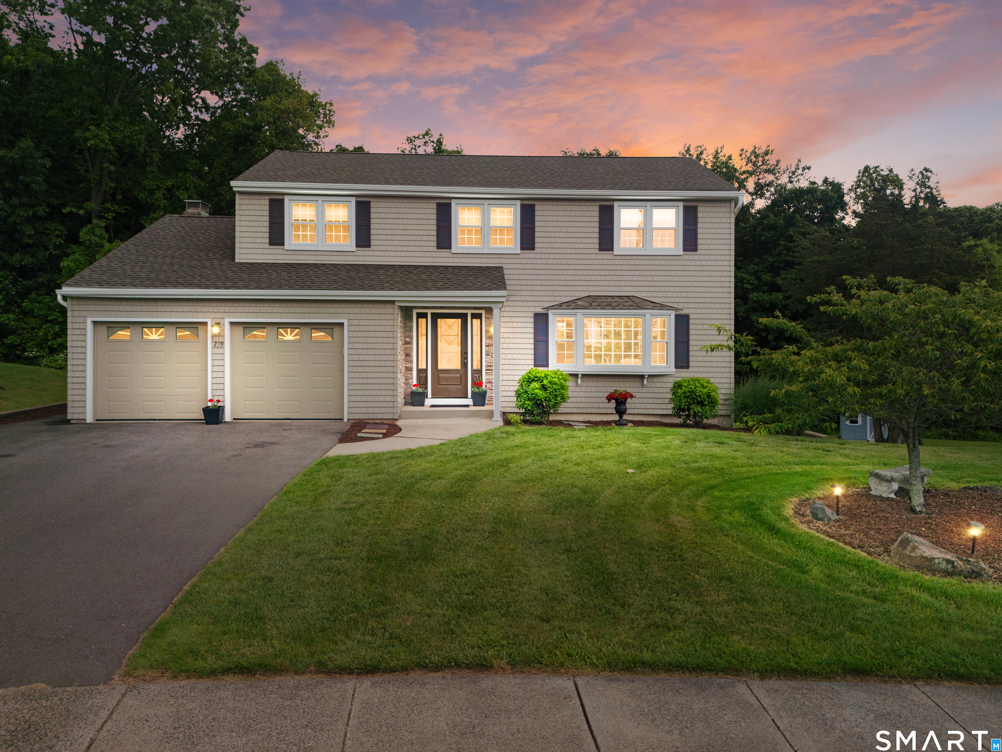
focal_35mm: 26
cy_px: 352
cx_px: 494
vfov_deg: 53.0
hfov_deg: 67.3
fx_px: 753
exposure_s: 1/640
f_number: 1.7
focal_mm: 6.72
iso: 100
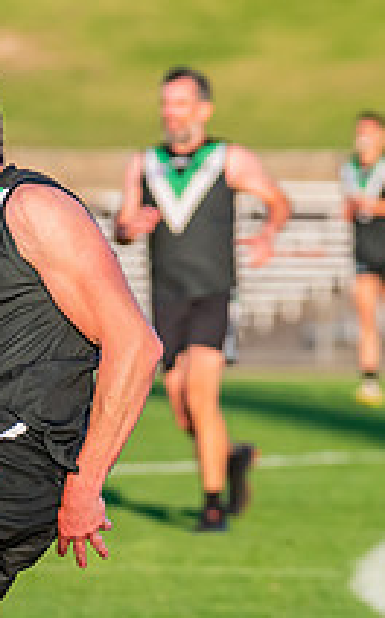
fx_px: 10908
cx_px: -234
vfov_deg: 3.2
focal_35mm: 648
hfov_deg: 2.0
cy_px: 388
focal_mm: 220
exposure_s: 1/1600
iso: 800
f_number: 5.6
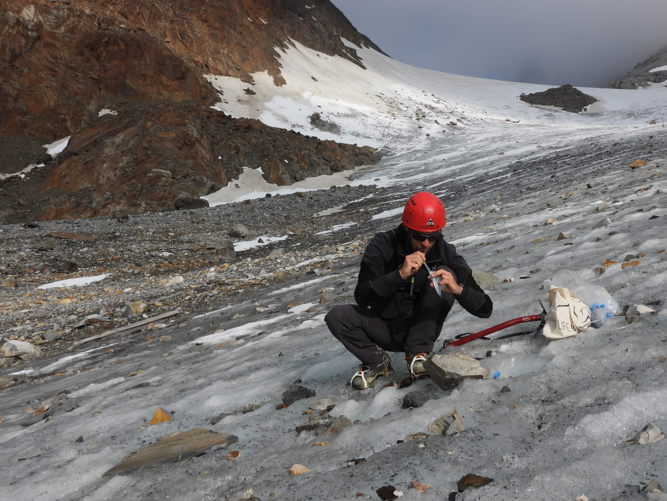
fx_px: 674
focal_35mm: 35
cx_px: 334
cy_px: 250
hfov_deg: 52.6
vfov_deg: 40.7
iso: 100
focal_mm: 6.2
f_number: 4.5
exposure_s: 1/1600
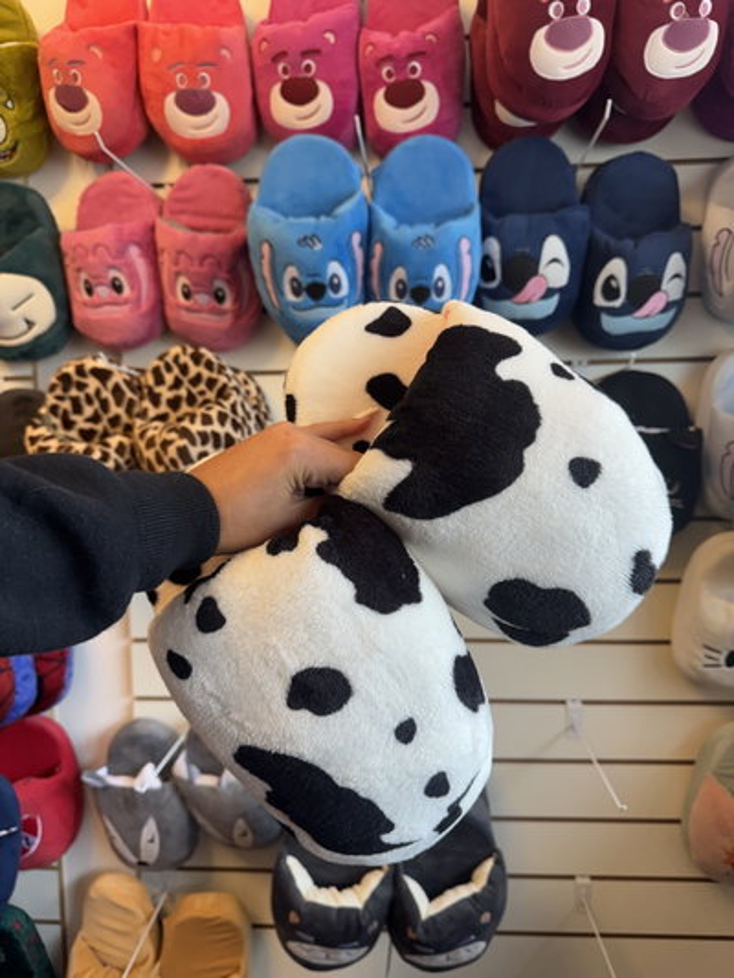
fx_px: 678
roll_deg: +1.1
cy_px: 489
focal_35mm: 24
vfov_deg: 71.6
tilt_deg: -5.5
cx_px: 367
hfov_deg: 56.8
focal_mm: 6.76
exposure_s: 1/100
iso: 160
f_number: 1.78
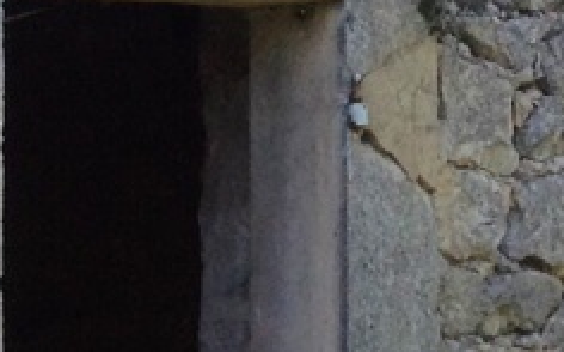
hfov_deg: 8.2
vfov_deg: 5.0
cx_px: 382
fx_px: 3947
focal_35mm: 257
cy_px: -230
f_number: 2.4
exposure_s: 1/319
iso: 50
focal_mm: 4.28
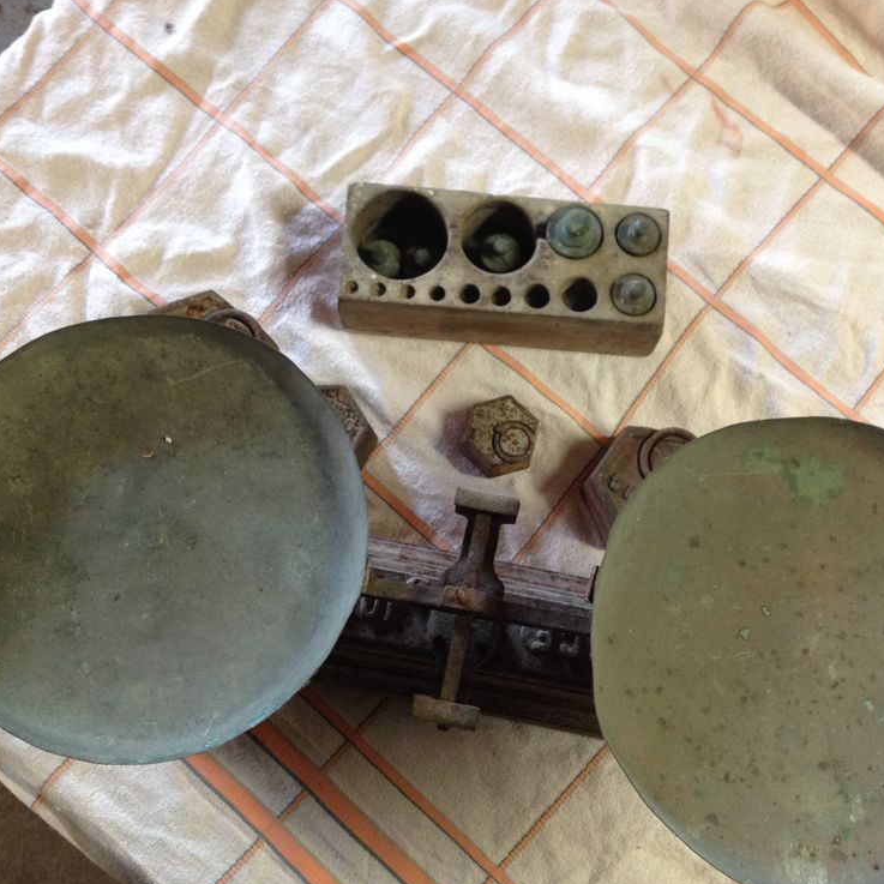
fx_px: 1213
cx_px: 498
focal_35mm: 42
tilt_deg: -76.4
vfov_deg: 40.0
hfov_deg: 40.0
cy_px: 446
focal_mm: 4.28
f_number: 2.4
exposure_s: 1/20
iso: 125
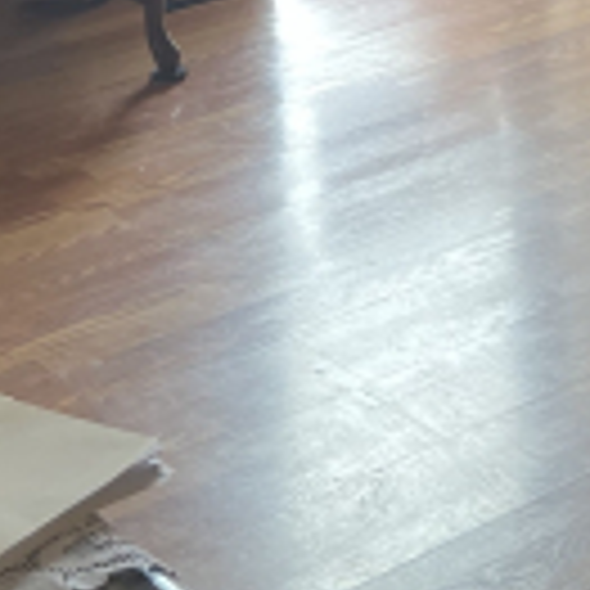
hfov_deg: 14.0
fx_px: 2256
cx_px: 862
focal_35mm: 117
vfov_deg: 13.7
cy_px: -374
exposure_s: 1/120
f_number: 1.5
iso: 100
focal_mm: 5.7
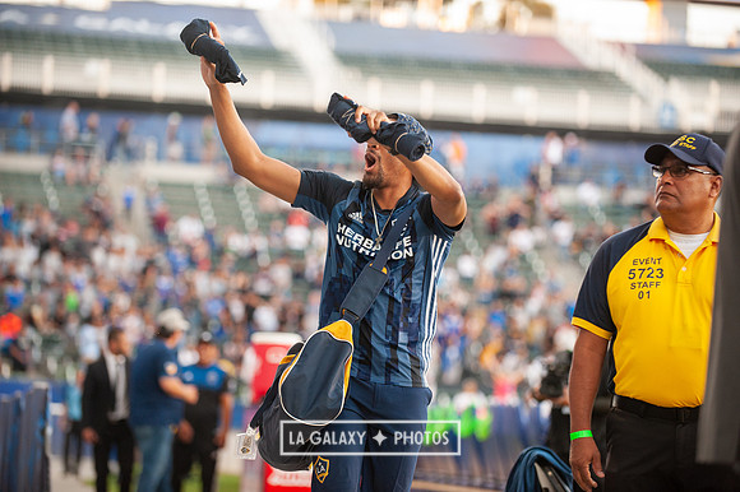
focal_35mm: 140
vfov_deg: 9.8
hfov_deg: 14.7
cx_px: 370
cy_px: 246
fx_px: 2876
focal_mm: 140
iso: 1250
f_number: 2.8
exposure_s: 1/320
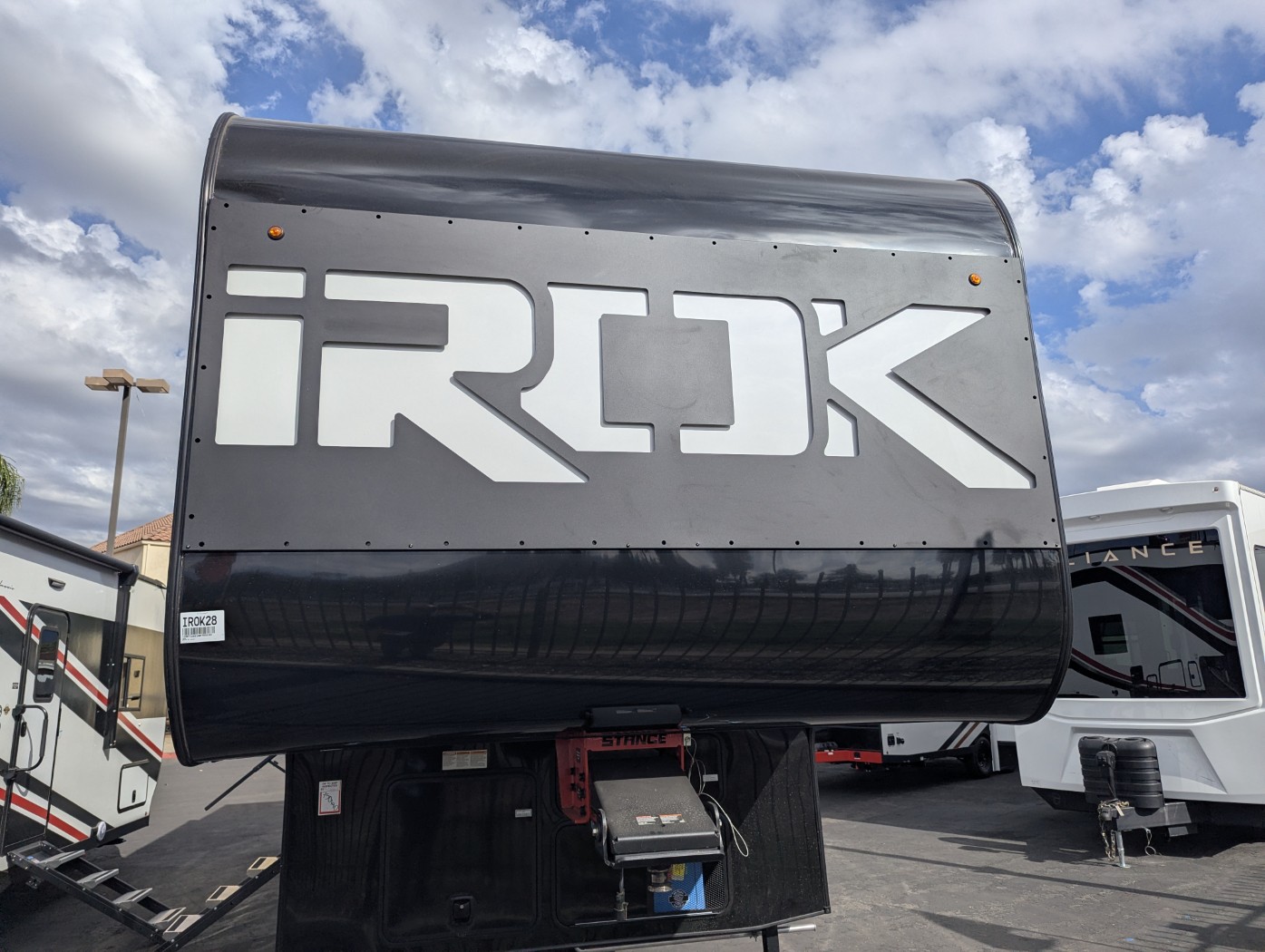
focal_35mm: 24
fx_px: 878
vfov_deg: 56.9
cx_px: 632
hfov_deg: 71.5
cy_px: 476
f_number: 1.85
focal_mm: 6.81
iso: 49
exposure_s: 1/4717
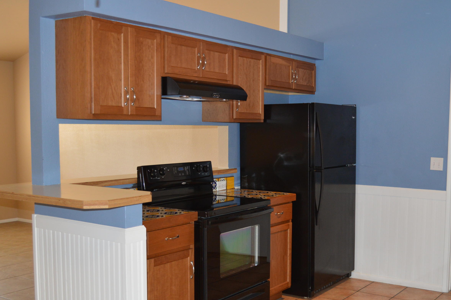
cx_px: 281
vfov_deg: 31.8
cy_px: 177
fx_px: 526
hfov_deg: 46.0
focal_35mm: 42
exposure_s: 1/60
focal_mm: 22
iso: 640
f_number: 4
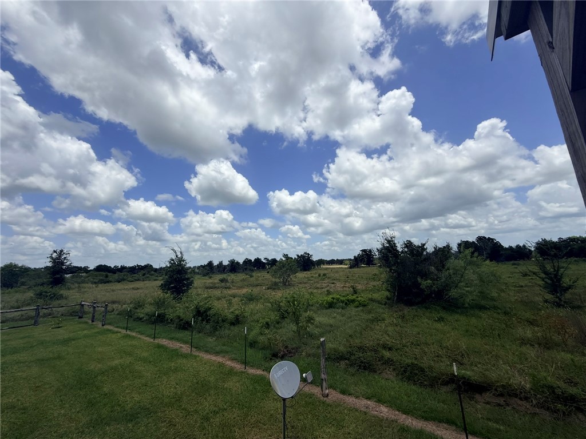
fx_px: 237
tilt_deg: +11.0
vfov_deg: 85.7
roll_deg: +3.0
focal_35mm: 14
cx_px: 293
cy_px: 220
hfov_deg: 102.1
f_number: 2.2
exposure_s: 1/5155
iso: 50
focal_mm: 2.22
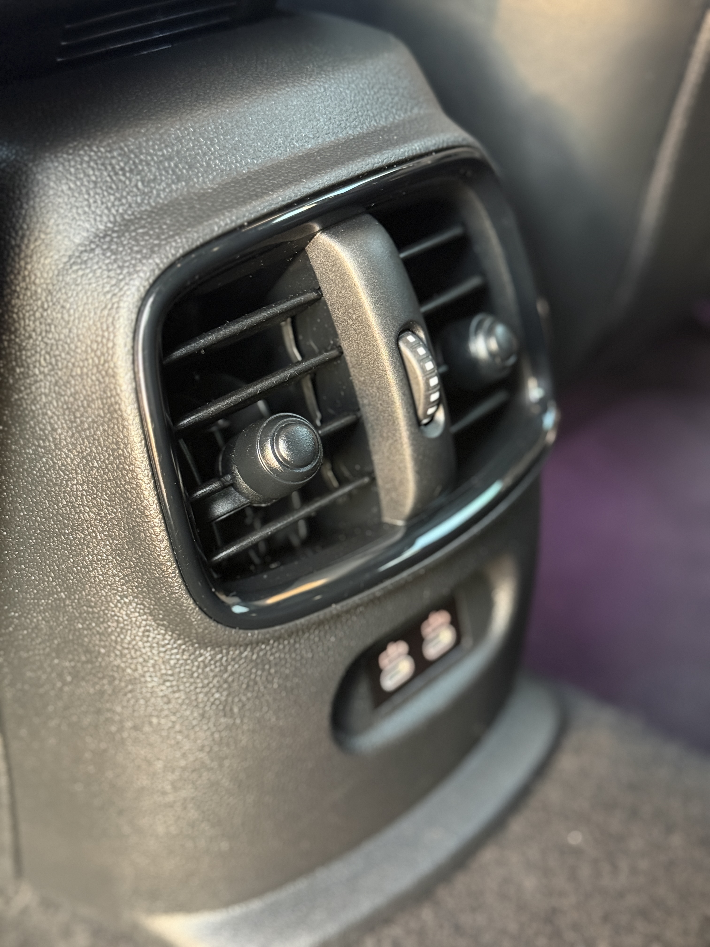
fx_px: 1313
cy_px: 474
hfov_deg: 30.3
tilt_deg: -29.3
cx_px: 355
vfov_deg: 39.7
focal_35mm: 48
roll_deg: +1.5
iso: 640
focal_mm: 6.76
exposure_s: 1/28
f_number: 1.78
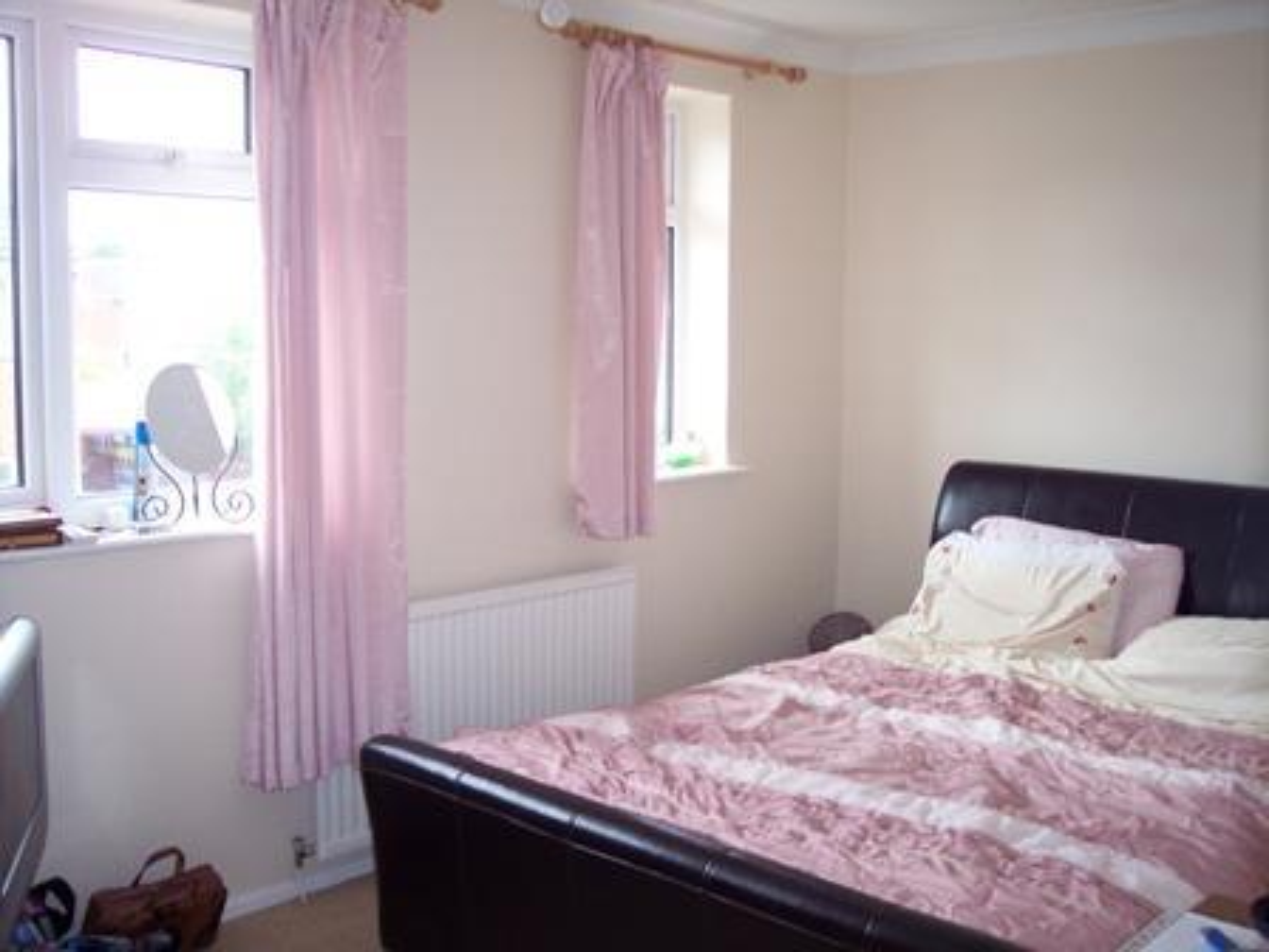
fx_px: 1430
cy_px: 476
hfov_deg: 47.9
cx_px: 634
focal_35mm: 39
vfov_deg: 36.8
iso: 140
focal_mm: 8
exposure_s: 1/60
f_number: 2.8
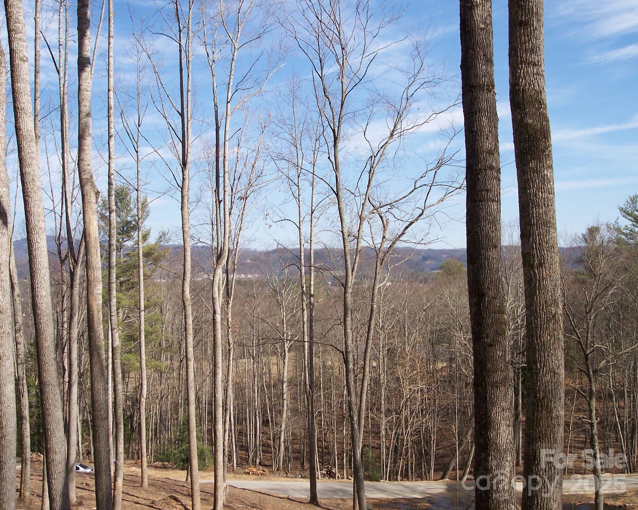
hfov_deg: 45.8
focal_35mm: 40
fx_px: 755
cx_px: 307
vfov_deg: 37.3
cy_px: 254
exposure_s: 1/500
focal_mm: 8
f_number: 4.8
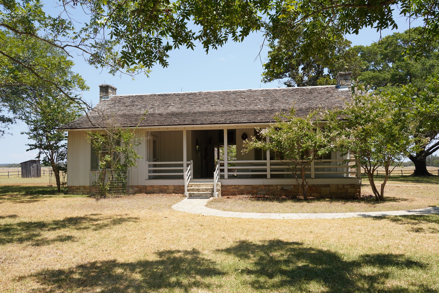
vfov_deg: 42.3
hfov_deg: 60.3
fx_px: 378
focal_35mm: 31
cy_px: 146
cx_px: 220
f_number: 11
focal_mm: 31
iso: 100
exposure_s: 1/100
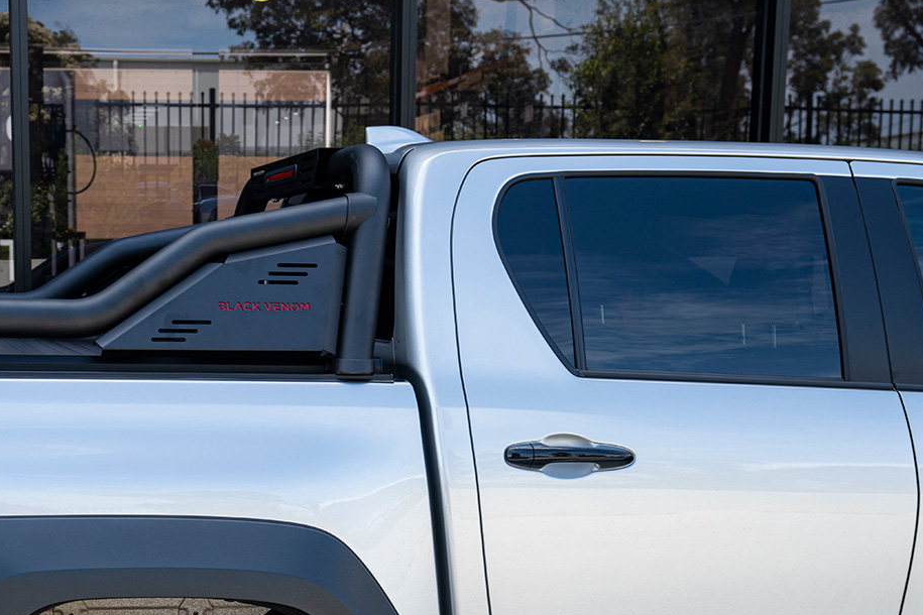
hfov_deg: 32.6
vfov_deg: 21.7
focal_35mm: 61
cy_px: 569
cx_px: 320
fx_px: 1564
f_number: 4.5
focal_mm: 31
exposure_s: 1/80
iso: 100
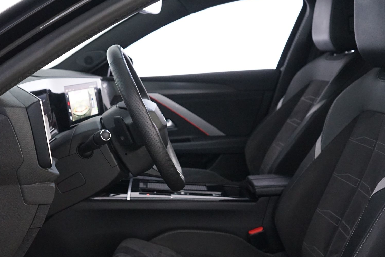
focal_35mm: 50
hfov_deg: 39.5
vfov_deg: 26.7
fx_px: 535
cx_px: 161
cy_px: 191
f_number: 4.5
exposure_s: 1/13
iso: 4000
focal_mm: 30
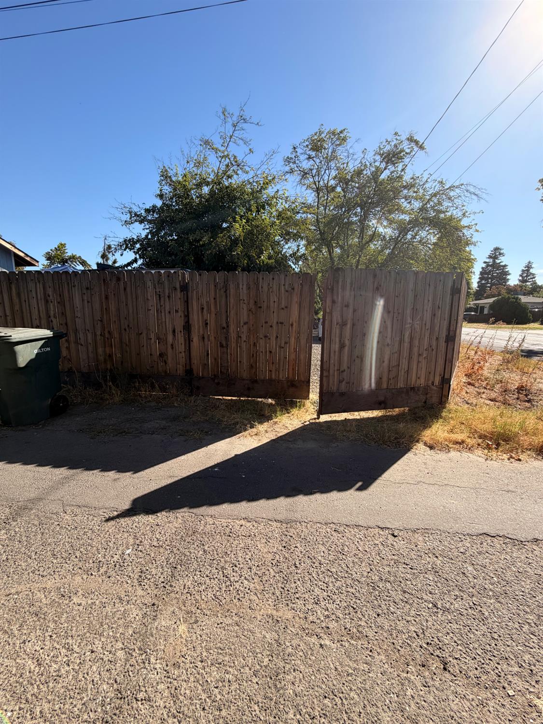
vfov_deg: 102.0
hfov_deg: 85.7
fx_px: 293
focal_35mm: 14
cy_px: 362
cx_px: 272
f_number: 2.2
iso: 32
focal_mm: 2.22
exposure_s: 1/770
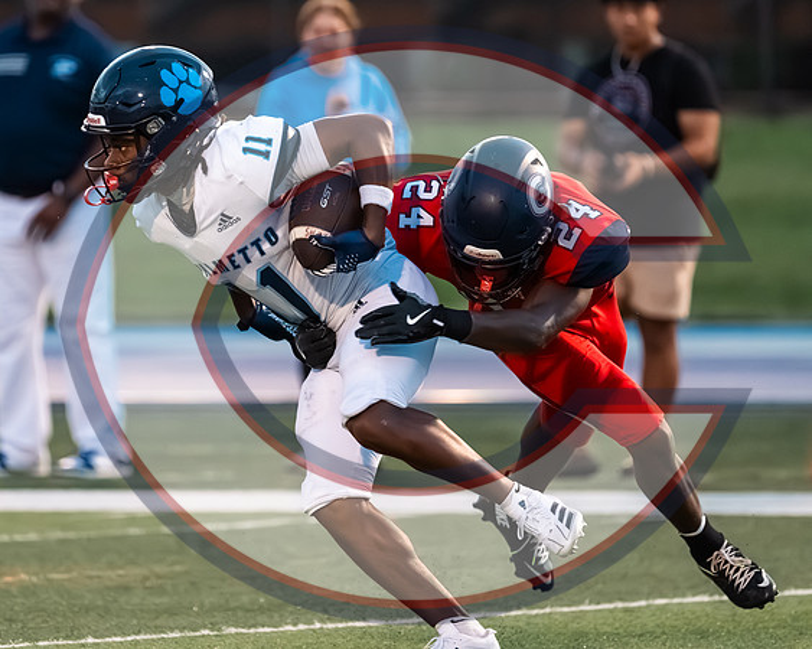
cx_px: 231
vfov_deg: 2.3
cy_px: 174
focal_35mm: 660
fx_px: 15847
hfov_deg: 2.9
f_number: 4.5
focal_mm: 400
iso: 8000
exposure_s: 1/1600
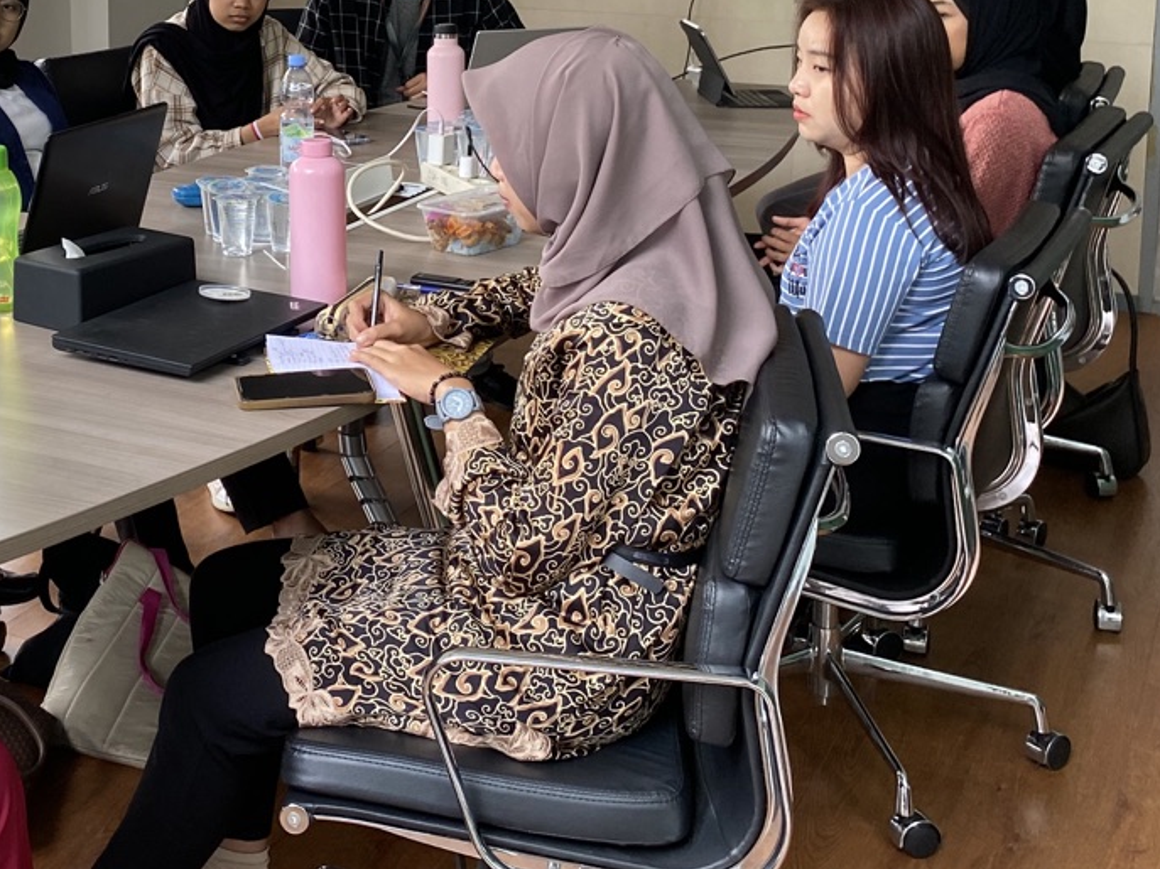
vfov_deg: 26.6
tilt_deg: -8.9
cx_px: 176
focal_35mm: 53
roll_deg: +0.5
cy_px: 83
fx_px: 1776
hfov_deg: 34.6
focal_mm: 4.25
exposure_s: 1/121
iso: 100
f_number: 1.8
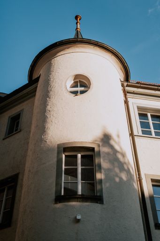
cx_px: 80
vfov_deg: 57.2
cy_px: 120
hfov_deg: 39.9
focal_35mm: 33
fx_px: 220
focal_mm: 22.3
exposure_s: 1/500
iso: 320
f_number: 6.4
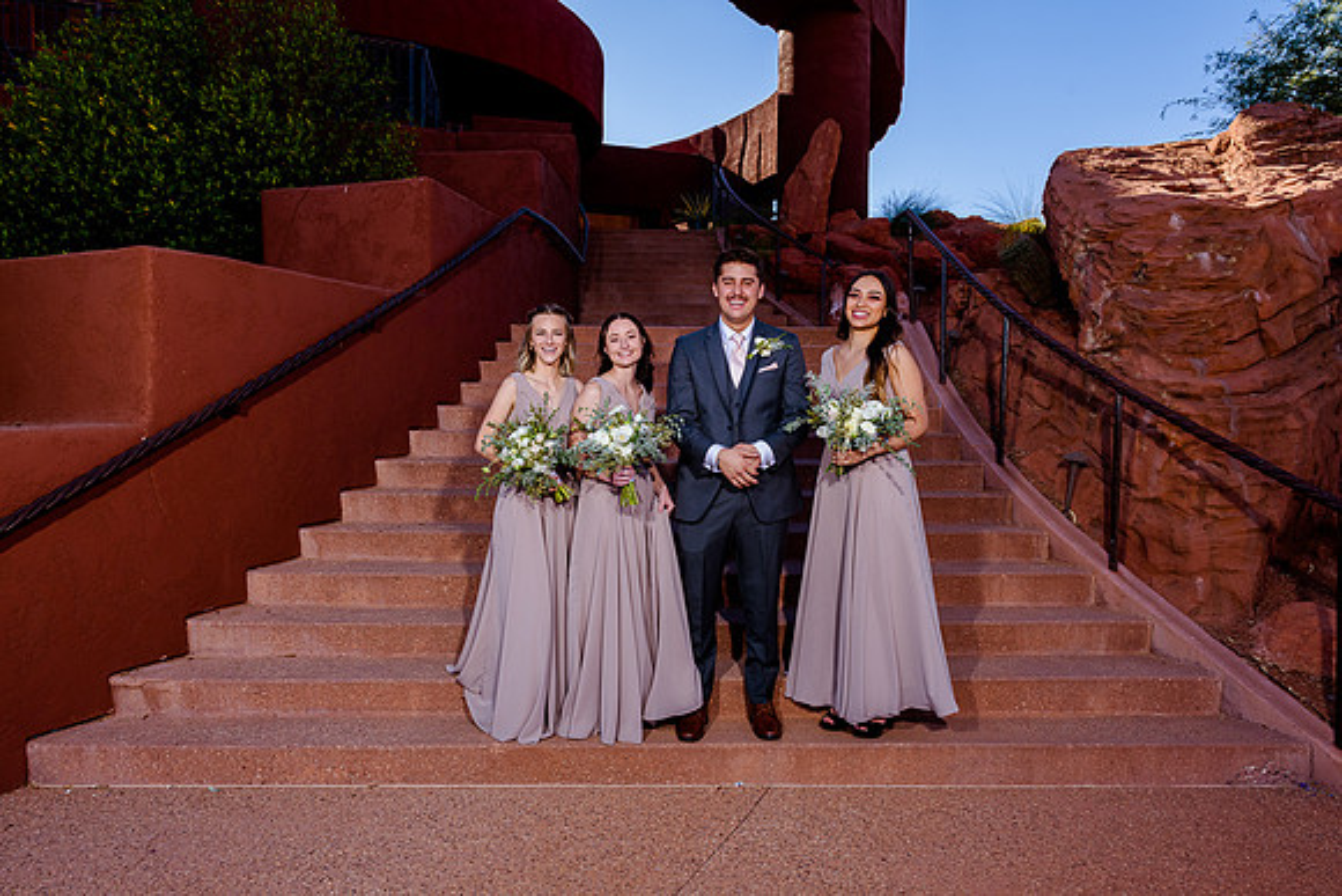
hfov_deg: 71.5
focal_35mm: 25
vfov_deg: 51.3
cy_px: 457
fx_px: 932
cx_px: 651
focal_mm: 24
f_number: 8
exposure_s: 1/160
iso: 200
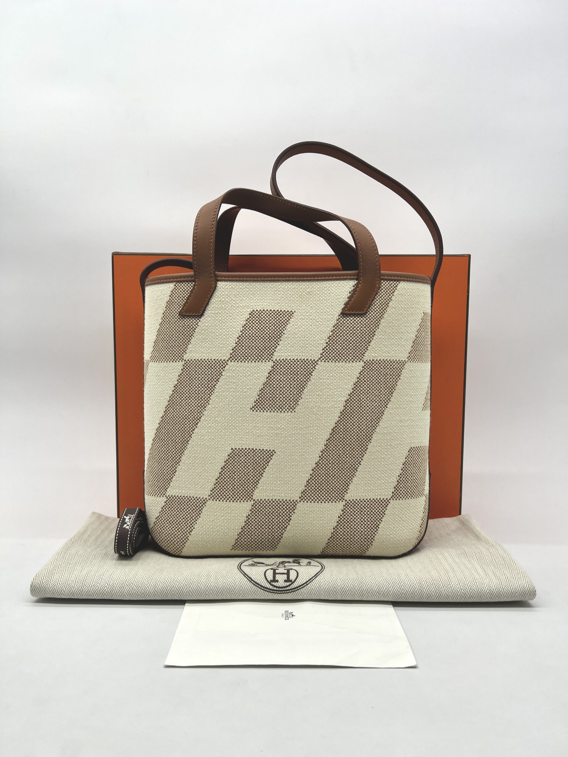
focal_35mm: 26
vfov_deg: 67.3
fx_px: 569
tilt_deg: -3.7
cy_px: 378
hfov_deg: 53.1
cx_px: 284
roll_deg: -0.5
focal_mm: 5.7
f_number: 1.5
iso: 50
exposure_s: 1/329
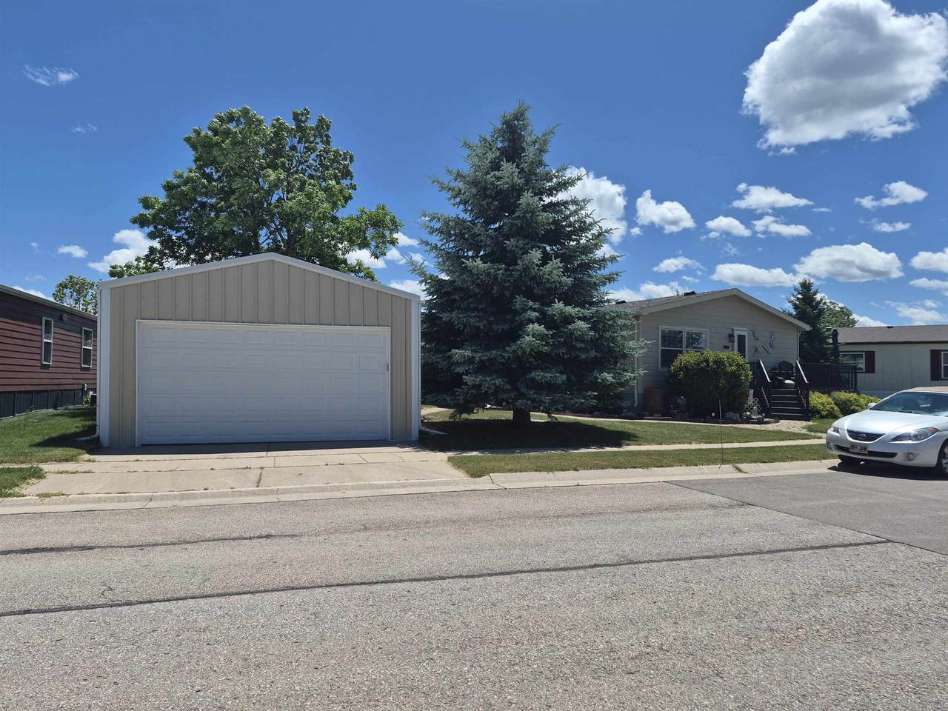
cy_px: 356
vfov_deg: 58.9
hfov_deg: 73.9
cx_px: 474
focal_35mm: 23
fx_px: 630
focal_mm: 5.4
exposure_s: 1/7696
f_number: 1.8
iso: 80
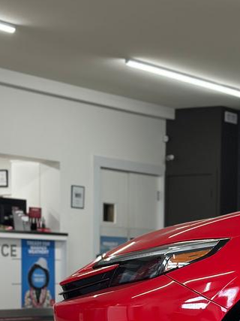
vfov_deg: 17.8
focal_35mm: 108
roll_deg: -1.8
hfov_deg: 13.4
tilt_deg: -2.9
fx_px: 999
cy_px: 311
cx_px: 268
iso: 125
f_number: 1.78
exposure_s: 1/116
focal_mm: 6.86
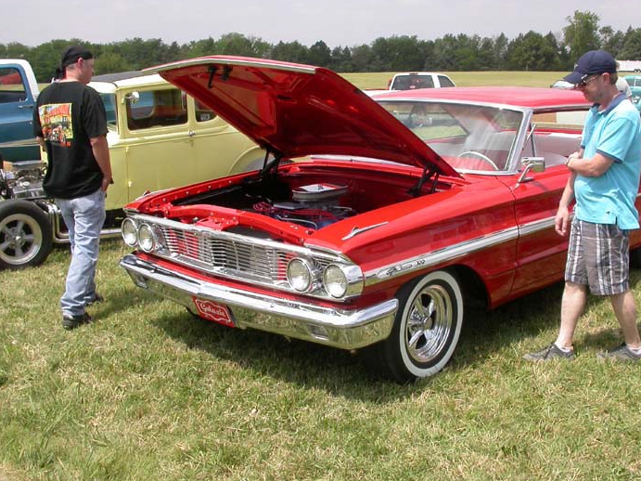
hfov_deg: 42.8
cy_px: 220
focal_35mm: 44
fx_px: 815
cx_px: 366
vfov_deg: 32.8
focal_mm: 7.85
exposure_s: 1/346
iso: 100
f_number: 6.7
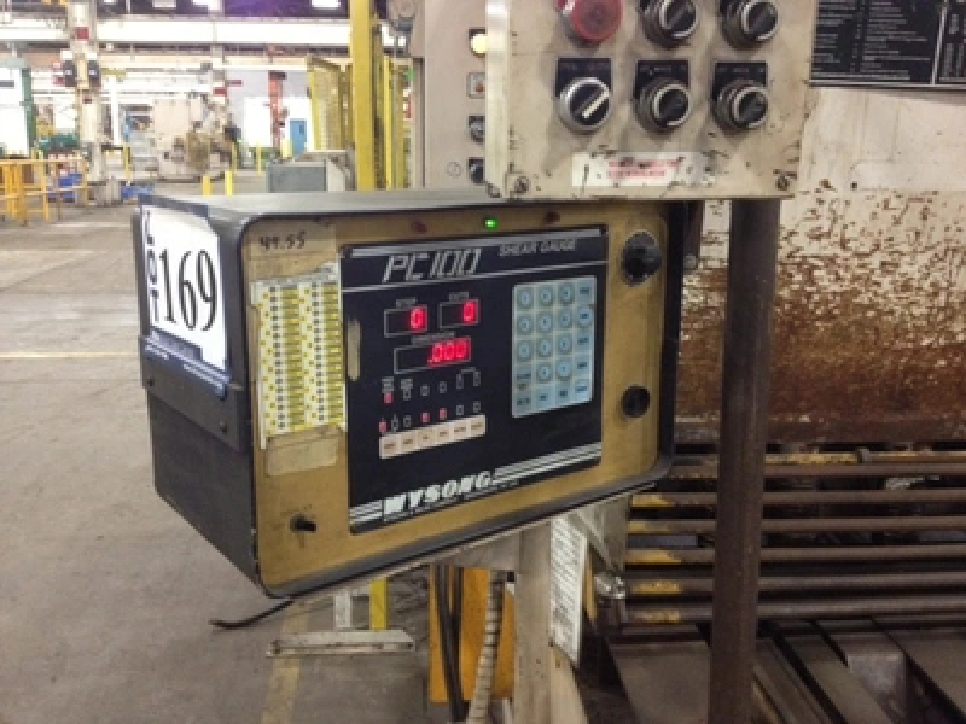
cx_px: 483
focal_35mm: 35
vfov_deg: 40.7
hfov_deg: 52.6
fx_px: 977
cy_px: 362
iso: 400
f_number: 2.4
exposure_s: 1/20
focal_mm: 4.28
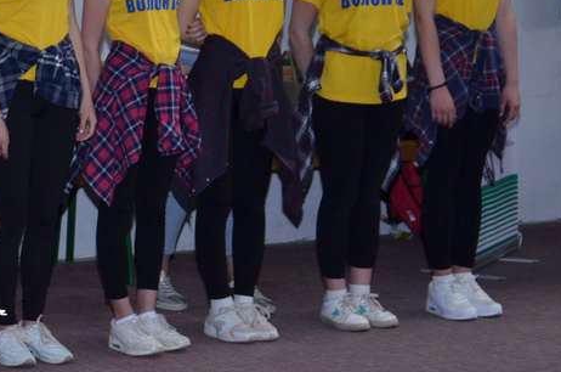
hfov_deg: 15.4
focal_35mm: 130
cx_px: -33
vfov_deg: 10.4
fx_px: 2022
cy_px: 26
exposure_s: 1/250
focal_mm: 40
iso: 800
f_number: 4.5
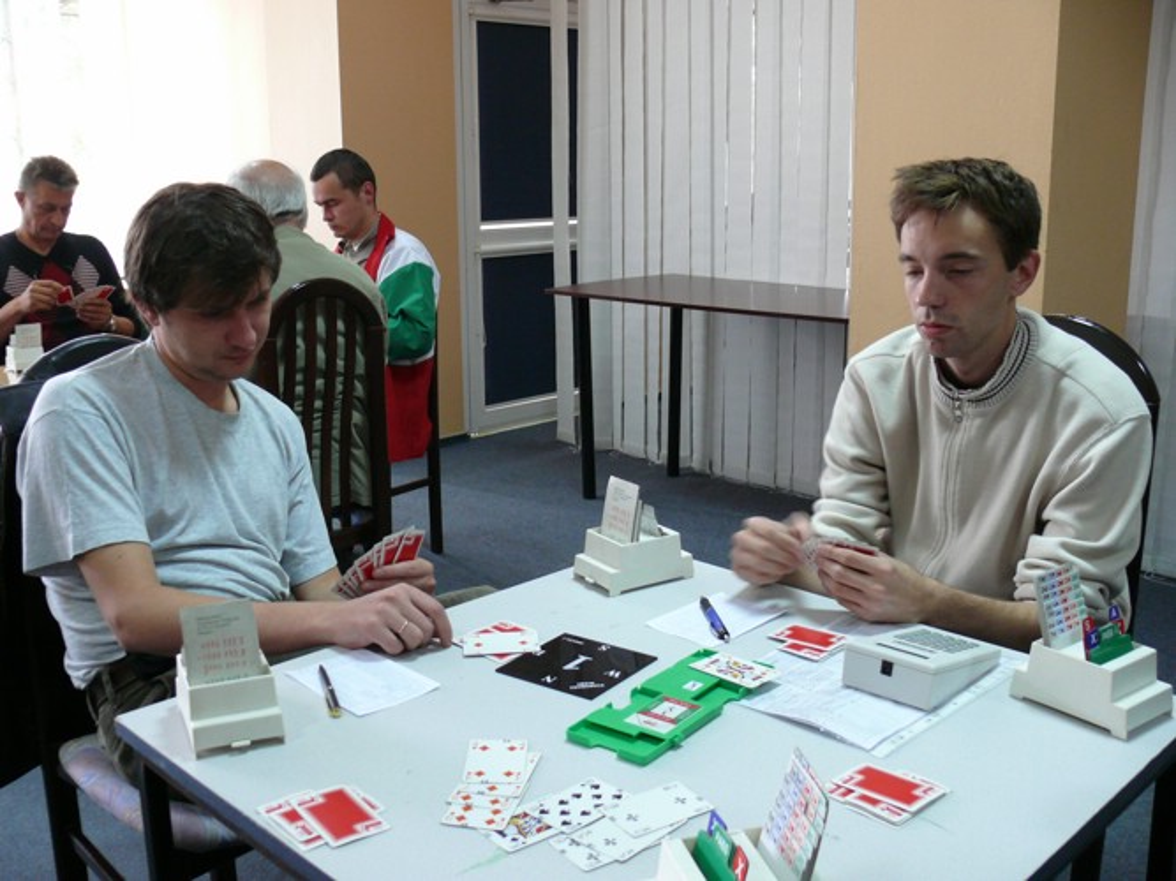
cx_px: 588
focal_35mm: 35
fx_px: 1189
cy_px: 440
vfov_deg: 40.7
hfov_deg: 52.6
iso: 200
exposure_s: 1/15
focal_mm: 7.4
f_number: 2.8
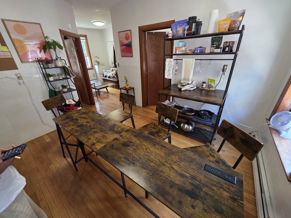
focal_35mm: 13
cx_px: 146
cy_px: 109
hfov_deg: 106.2
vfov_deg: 89.9
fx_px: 109
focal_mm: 2.2
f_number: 1.9
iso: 320
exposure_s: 1/60
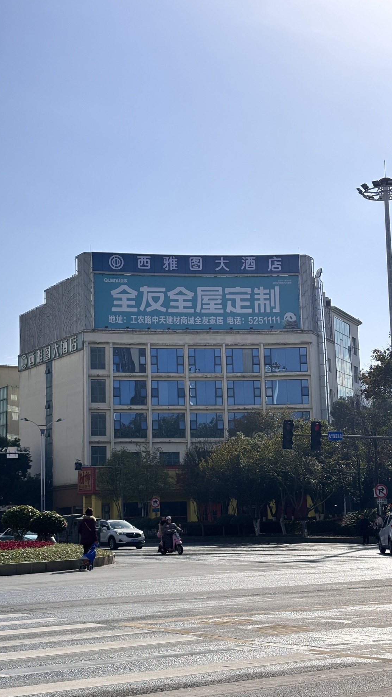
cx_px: 141
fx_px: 1053
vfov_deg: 36.6
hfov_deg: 21.0
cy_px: 347
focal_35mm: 57
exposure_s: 1/5952
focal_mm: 5.96
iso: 40
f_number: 1.6
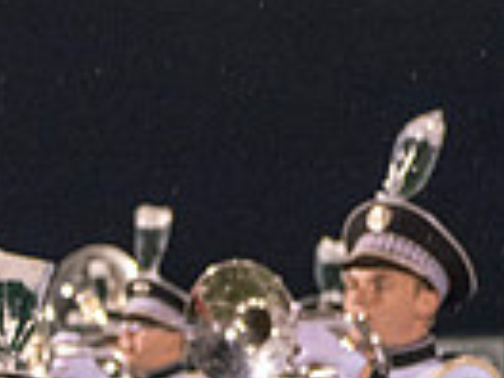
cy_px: 441
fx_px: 4310
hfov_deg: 6.4
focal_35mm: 296
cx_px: -596
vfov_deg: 5.0
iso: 5000
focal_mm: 70
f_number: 5.6
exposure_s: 1/320
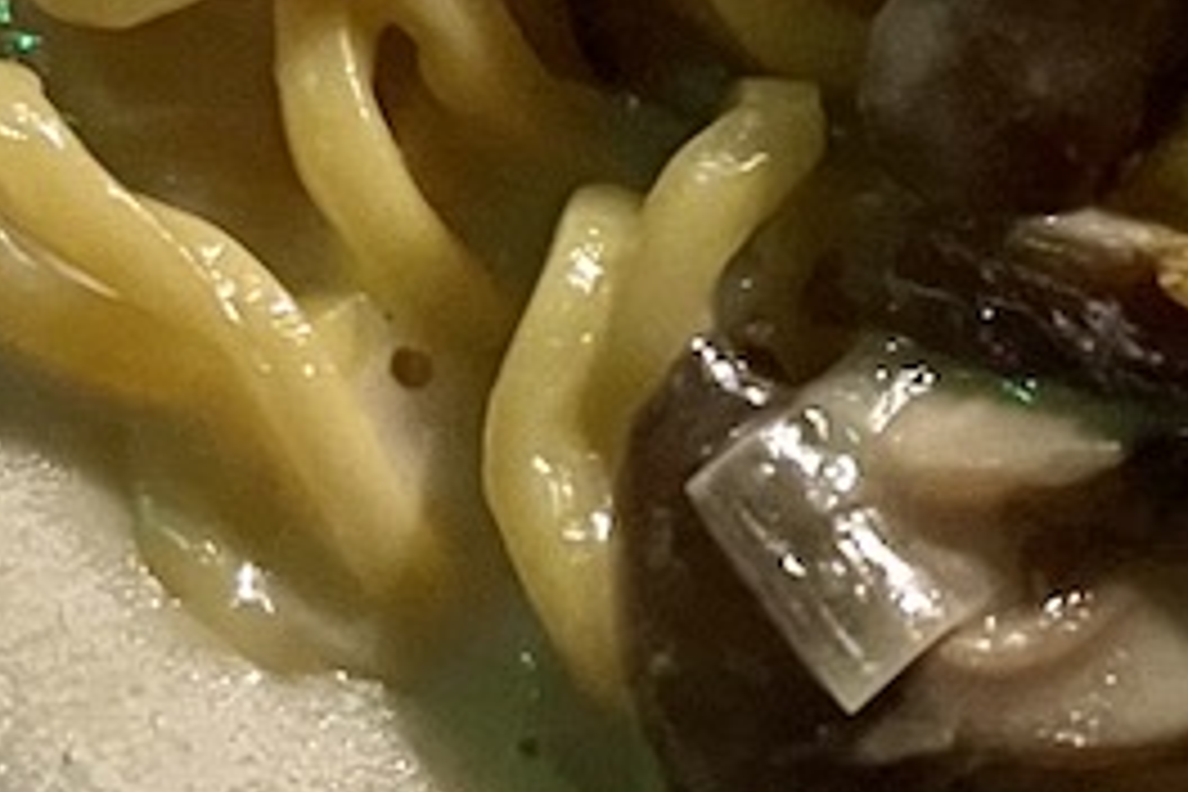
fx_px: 4620
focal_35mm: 140
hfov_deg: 14.2
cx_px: 1476
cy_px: 182
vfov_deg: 9.8
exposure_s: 1/30
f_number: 1.5
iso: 640
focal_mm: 5.7
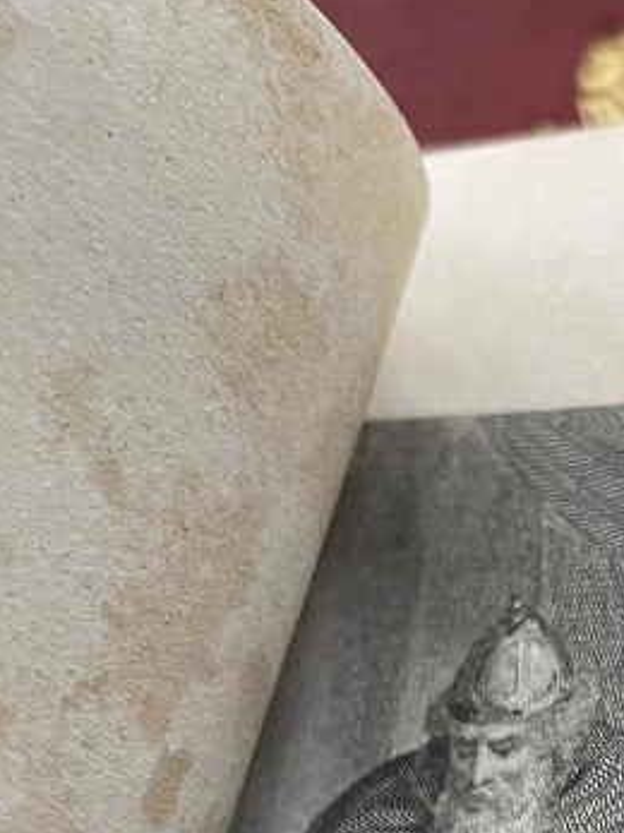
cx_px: 842
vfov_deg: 21.1
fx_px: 2164
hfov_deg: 15.5
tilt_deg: -73.9
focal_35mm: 90
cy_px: 816
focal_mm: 4.2
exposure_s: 1/91
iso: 125
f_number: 1.6
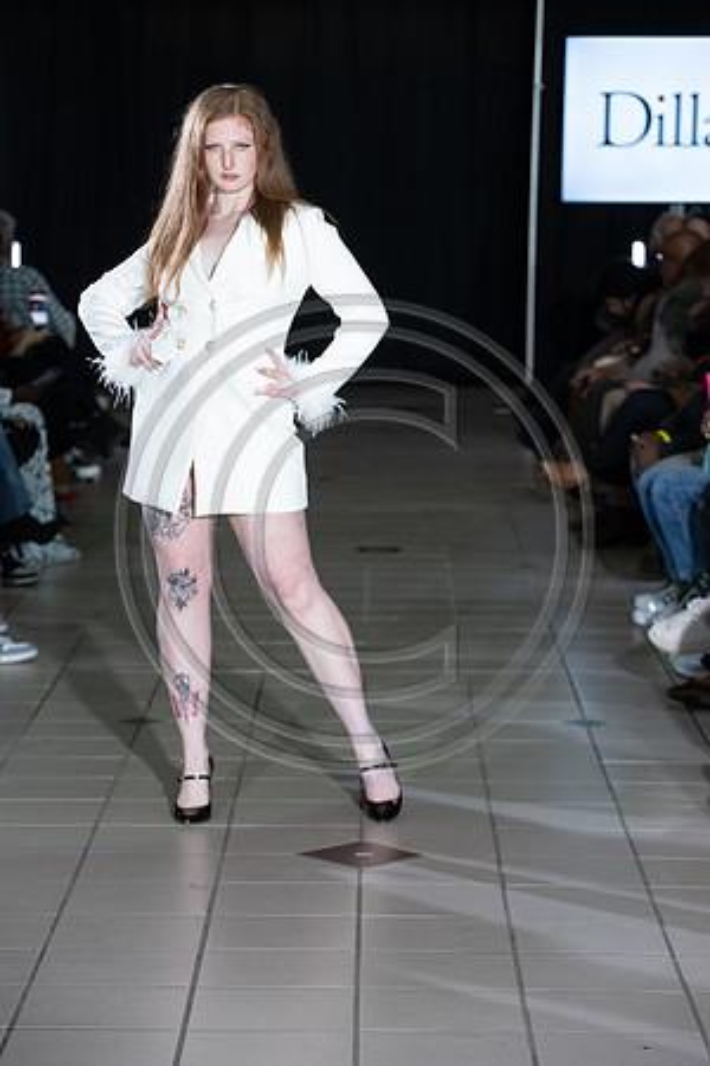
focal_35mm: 112
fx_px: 3313
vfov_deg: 18.3
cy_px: 533
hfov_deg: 12.2
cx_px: 355
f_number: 5
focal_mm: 112
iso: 1250
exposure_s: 1/160
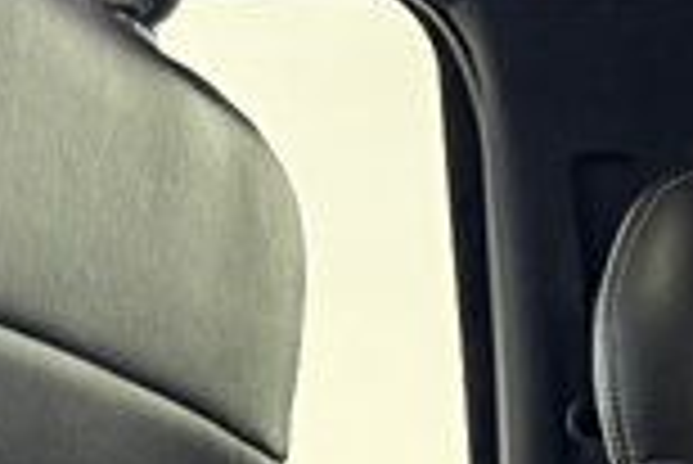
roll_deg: -1.2
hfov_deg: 11.6
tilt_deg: -9.4
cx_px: 1197
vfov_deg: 7.2
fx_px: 3198
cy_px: 1500
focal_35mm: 166
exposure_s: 1/60
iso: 500
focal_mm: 6.76
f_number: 1.78
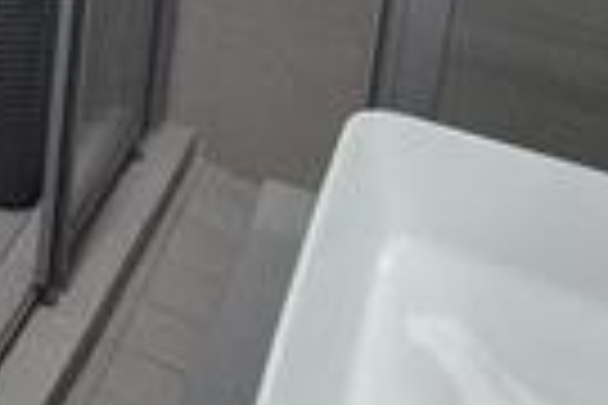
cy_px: -364
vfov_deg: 14.6
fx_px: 1351
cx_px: -356
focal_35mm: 80
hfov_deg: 20.7
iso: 400
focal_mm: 2.2
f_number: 2.2
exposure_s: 1/50
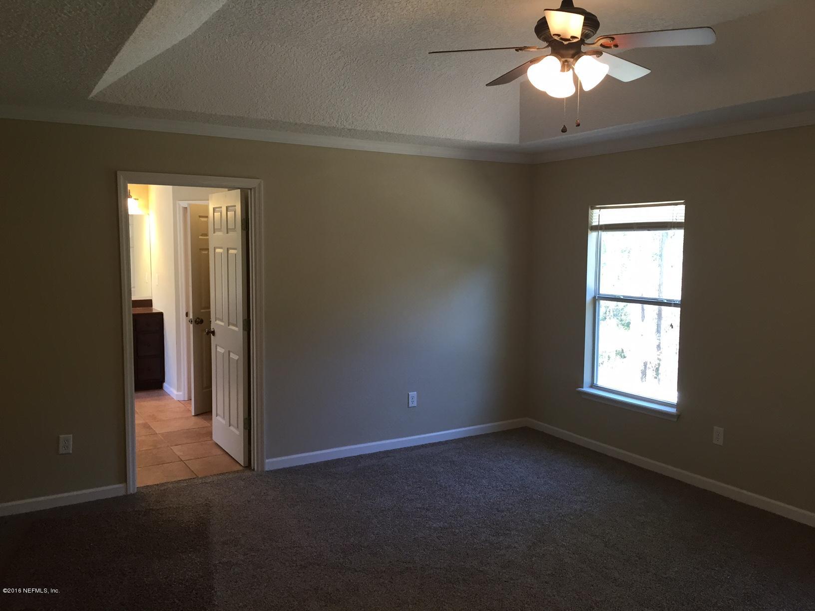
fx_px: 683
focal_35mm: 29
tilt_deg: -4.9
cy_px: 306
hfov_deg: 61.7
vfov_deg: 48.2
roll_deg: -0.5
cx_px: 408
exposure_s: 1/30
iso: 40
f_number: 2.2
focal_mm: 4.15
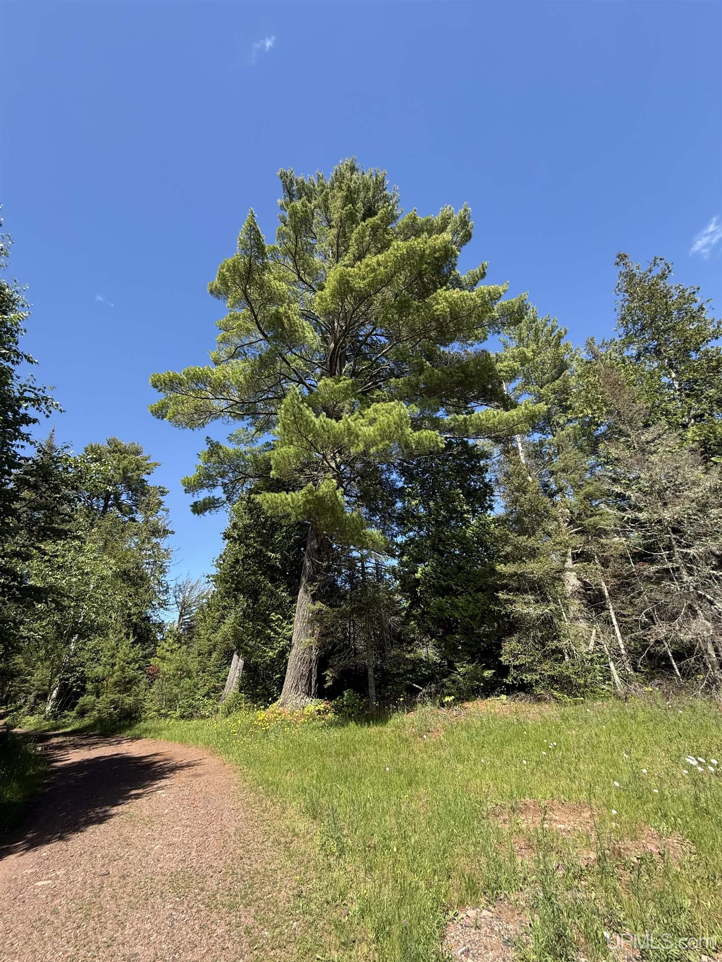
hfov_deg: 85.7
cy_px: 481
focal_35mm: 14
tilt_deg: +26.4
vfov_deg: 102.1
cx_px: 361
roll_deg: +5.9
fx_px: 389
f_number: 2.2
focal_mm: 2.22
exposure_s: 1/545
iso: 50
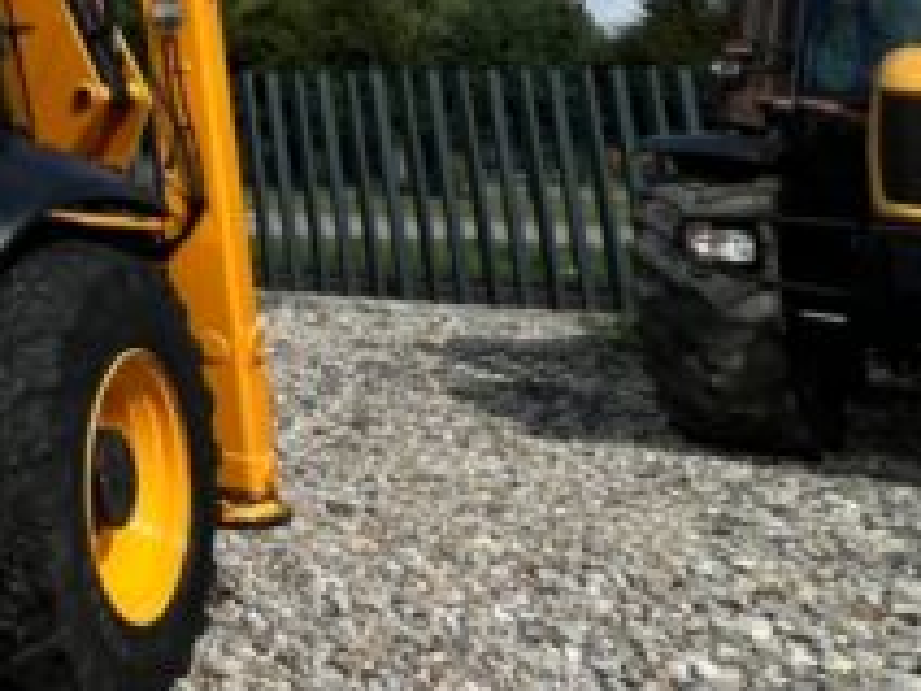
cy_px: -161
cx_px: -712
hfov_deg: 22.7
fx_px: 1304
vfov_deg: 26.1
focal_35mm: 49
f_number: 1.8
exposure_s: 1/2137
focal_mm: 1.57
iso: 32
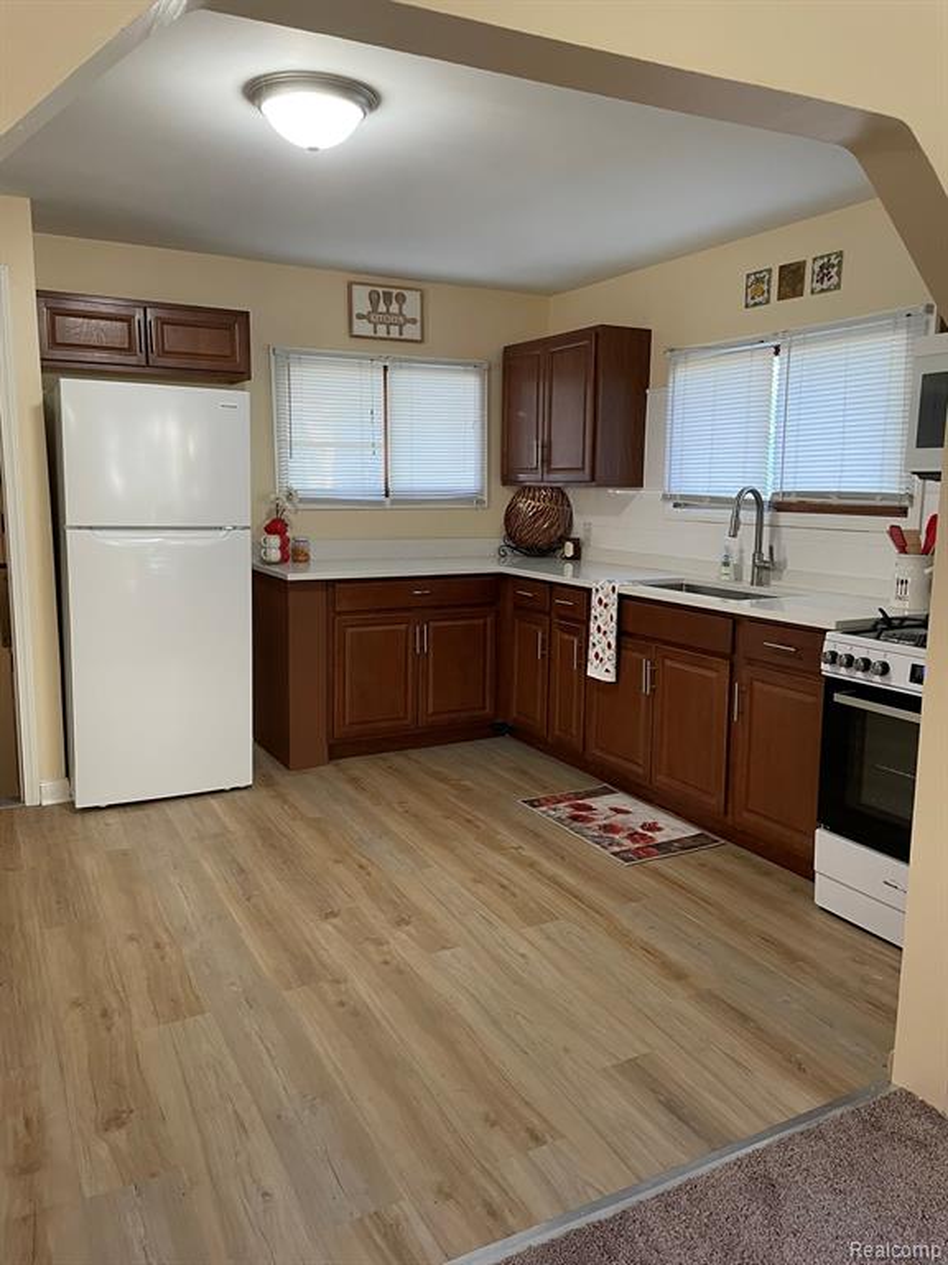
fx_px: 949
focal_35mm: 26
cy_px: 632
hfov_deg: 53.1
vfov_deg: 67.3
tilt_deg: -7.6
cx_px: 474
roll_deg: -0.1
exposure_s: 1/60
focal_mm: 4.2
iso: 160
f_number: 1.6
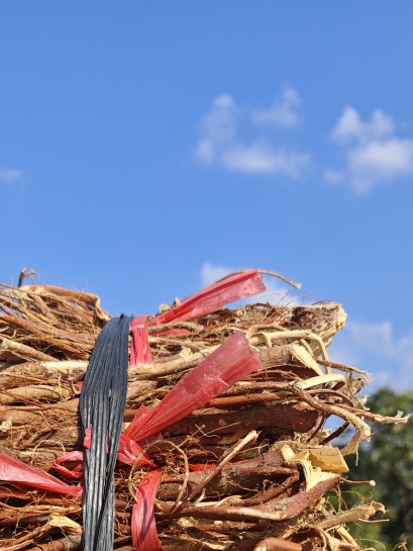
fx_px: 716
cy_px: 523
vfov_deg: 38.4
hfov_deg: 32.1
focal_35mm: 45
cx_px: 167
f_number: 1.6
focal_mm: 6.55
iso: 50
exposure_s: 1/2456
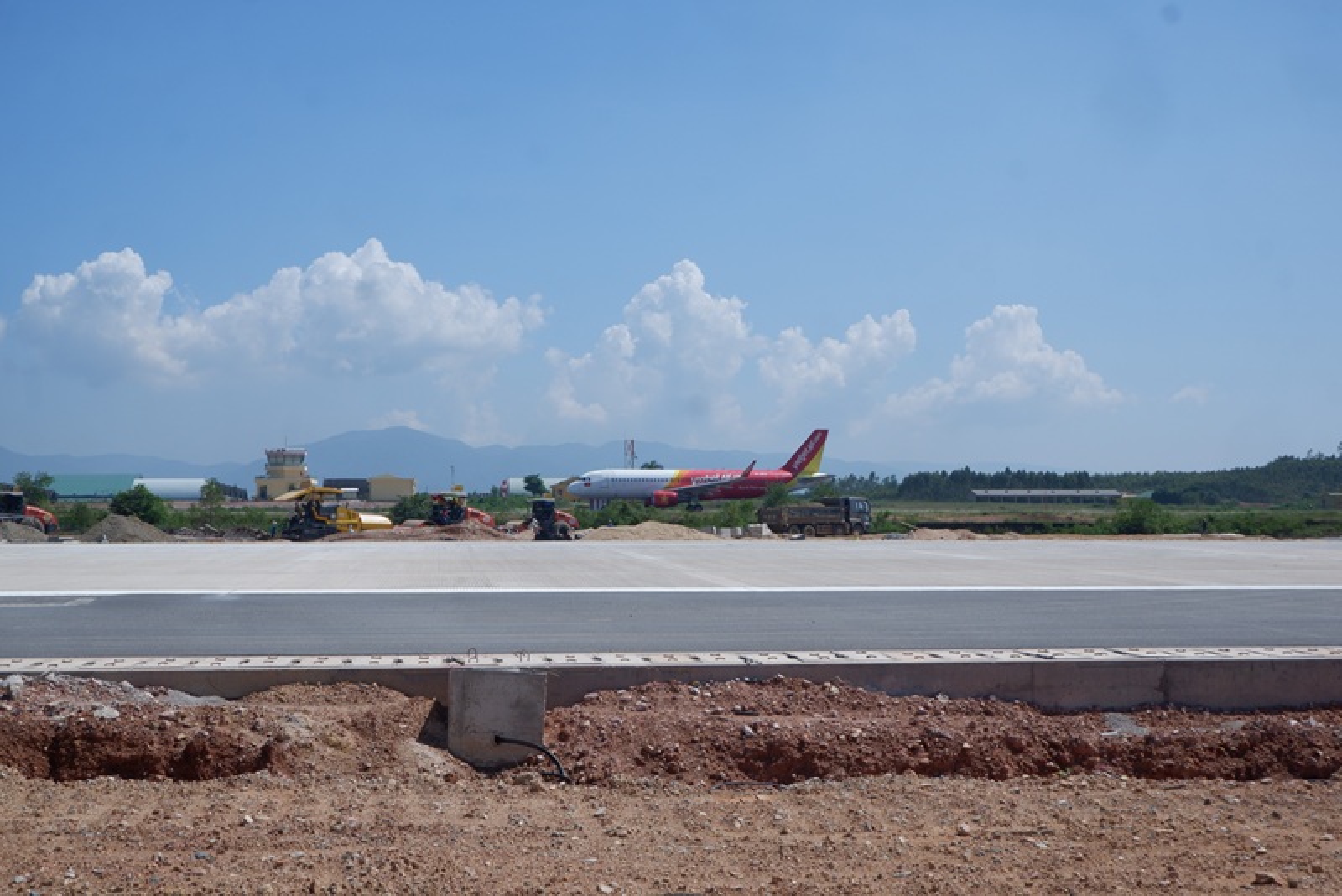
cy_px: 448
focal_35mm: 48
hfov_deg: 41.1
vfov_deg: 28.1
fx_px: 1790
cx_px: 671
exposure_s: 1/450
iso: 200
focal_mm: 32.3
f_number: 11
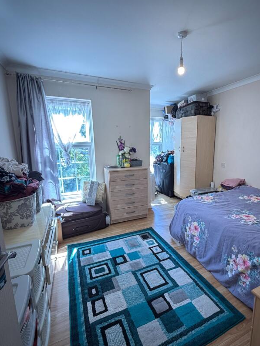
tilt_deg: -11.2
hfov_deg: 71.0
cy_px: 178
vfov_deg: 87.7
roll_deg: +0.0
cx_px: 152
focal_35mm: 18
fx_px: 180
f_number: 2.2
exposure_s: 1/60
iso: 400
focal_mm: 2.22
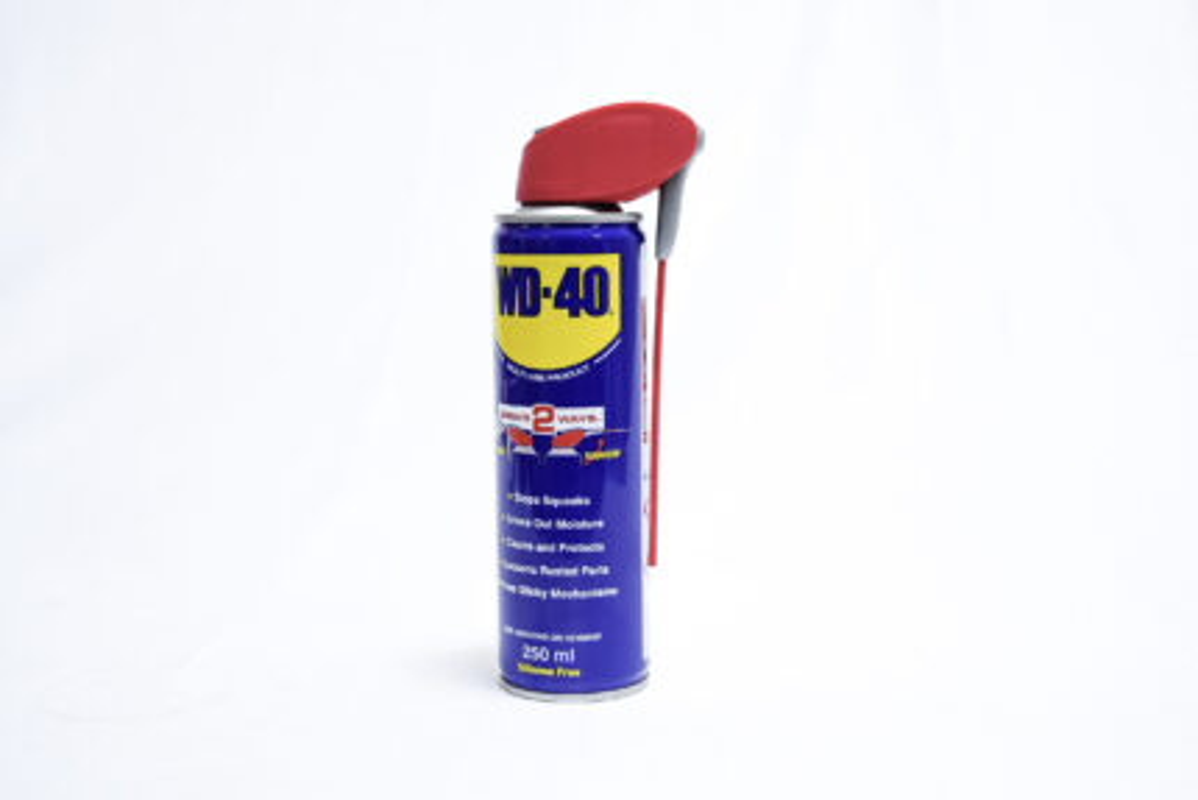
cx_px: 599
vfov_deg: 27.0
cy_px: 400
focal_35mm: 50
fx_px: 1664
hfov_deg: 39.6
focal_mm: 50
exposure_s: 1/250
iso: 3200
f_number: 8
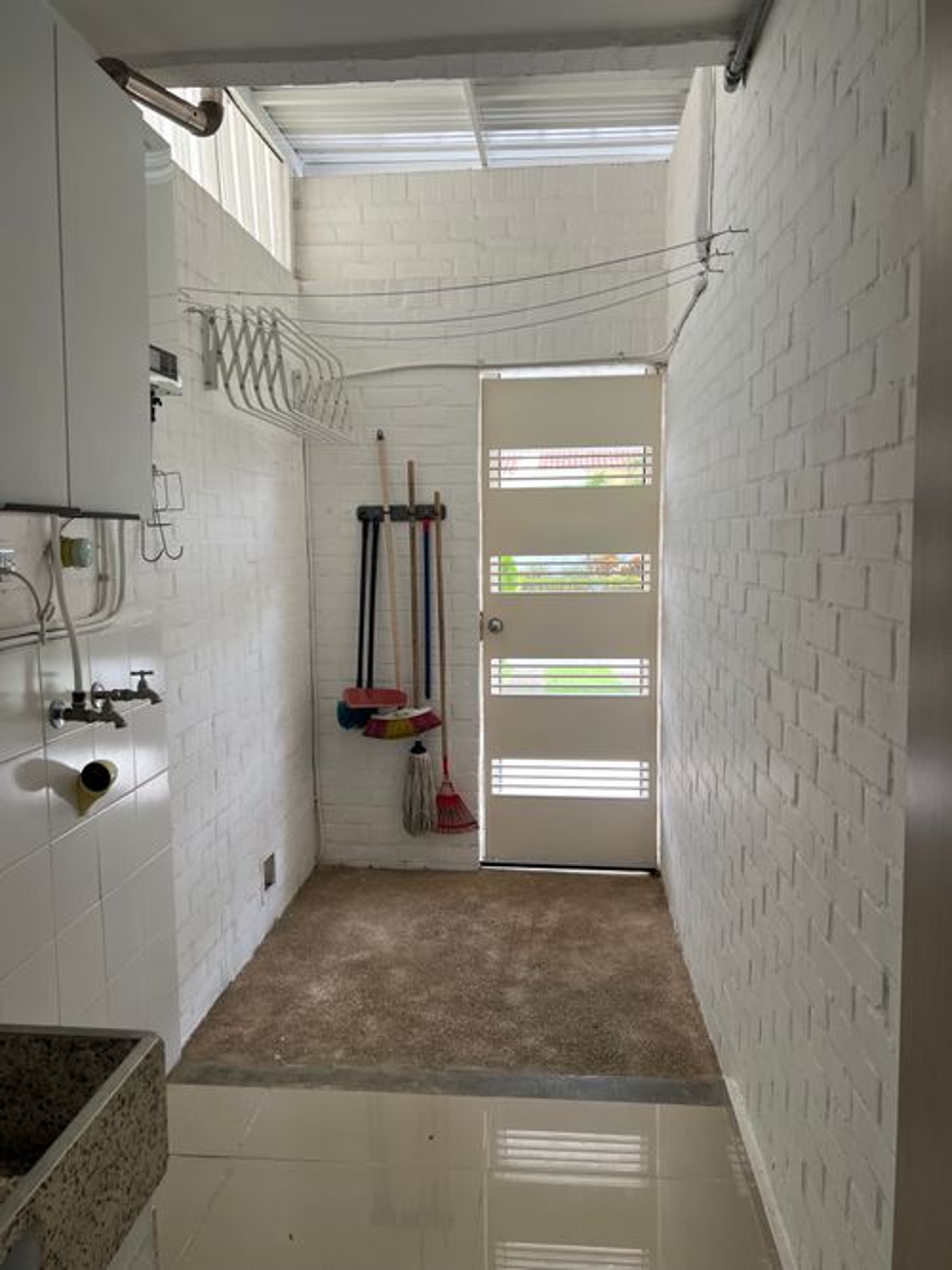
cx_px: 476
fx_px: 954
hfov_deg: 53.0
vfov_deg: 67.3
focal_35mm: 26
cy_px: 635
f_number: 1.5
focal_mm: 5.7
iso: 32
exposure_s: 1/149
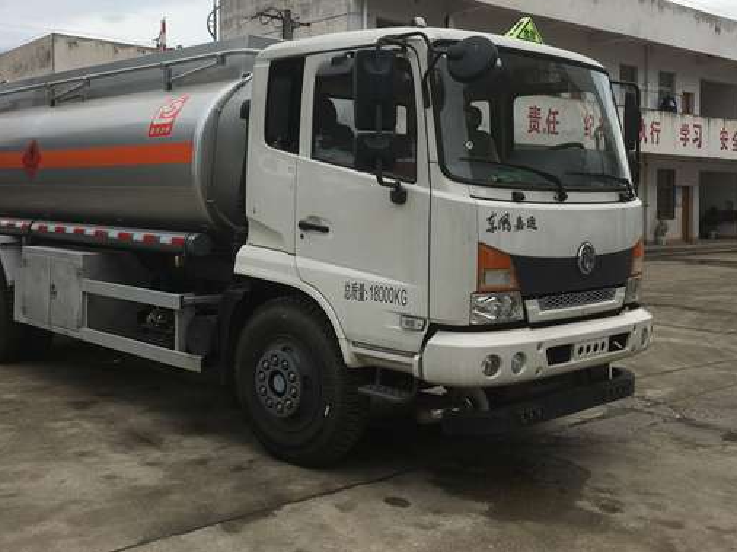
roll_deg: -0.1
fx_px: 830
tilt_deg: -0.7
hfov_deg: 47.7
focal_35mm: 39
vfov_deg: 36.6
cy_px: 208
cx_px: 306
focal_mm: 4.15
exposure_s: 1/2024
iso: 25
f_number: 2.2
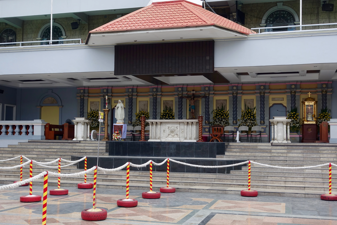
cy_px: 112
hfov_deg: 41.1
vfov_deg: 28.1
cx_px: 168
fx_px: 449
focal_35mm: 48
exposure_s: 1/320
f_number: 4
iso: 125
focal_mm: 17.49
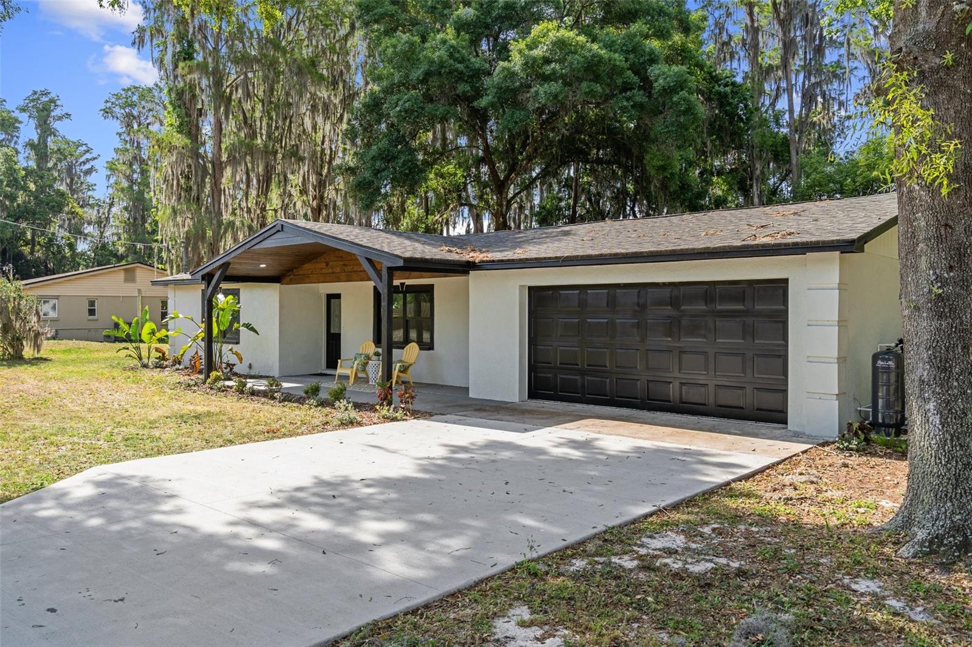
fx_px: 729
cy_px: 324
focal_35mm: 27
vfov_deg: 47.9
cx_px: 486
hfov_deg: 67.4
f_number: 8
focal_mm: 27
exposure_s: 1/160
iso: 320
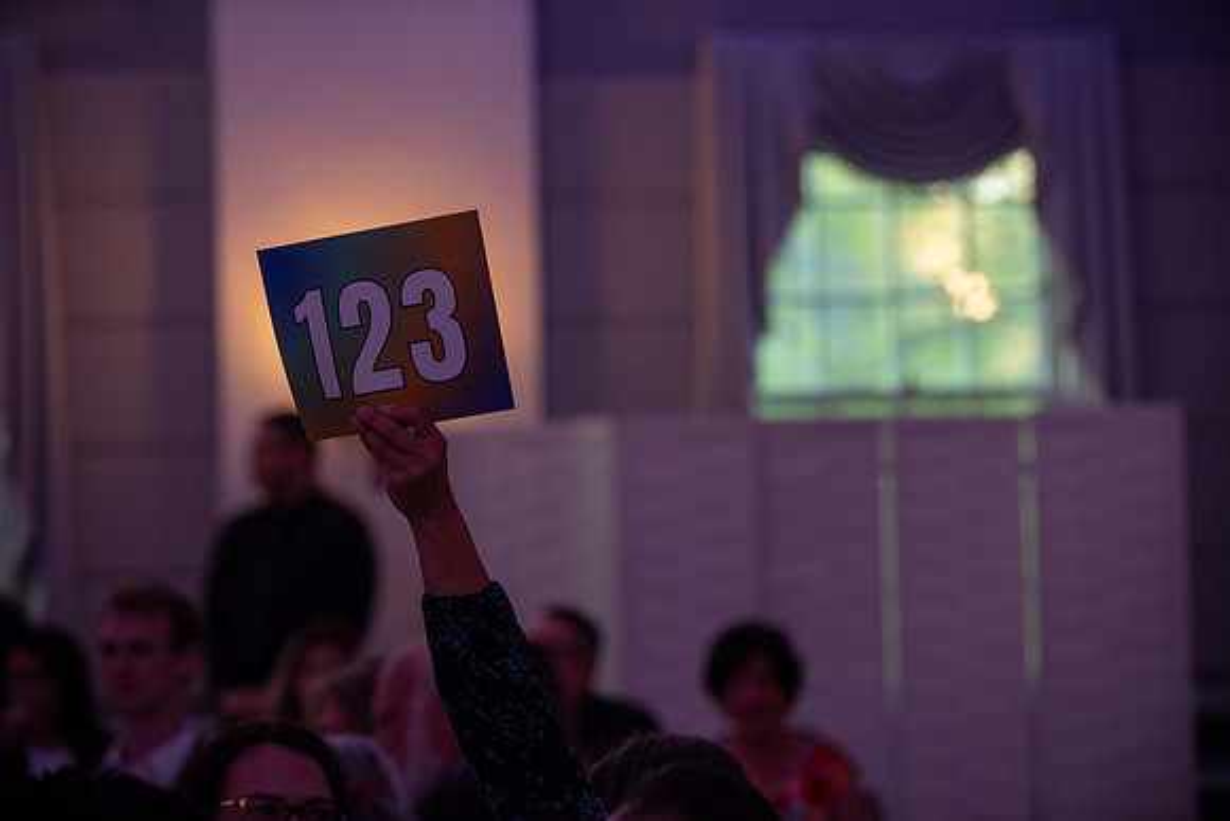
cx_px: 615
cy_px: 410
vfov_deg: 10.6
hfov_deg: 15.8
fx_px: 4442
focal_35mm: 130
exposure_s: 1/200
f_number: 3.2
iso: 2000
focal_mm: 130
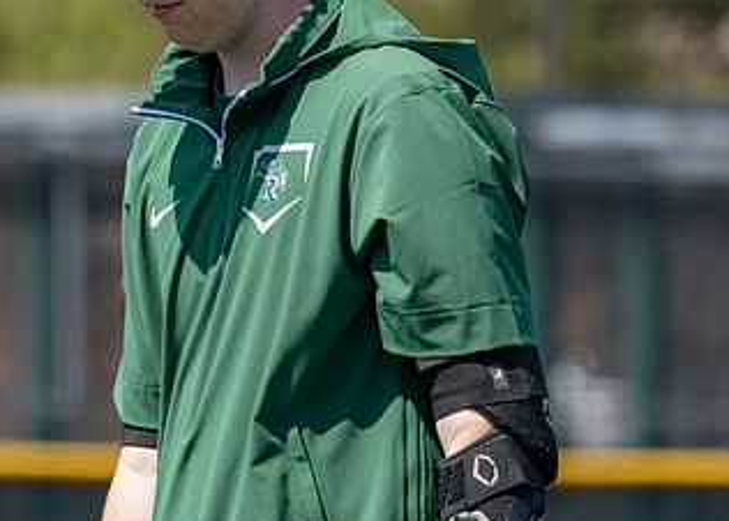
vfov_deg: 1.9
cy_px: 211
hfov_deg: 2.7
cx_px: 135
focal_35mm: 741
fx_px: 15348
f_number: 8
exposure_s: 1/2500
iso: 800
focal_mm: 363
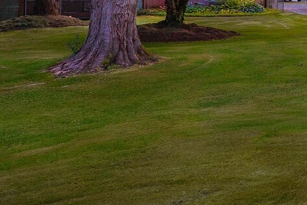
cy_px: -45
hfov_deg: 23.6
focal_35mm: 65
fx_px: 554
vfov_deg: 19.6
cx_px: 479
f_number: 10
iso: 800
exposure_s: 1/3
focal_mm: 18
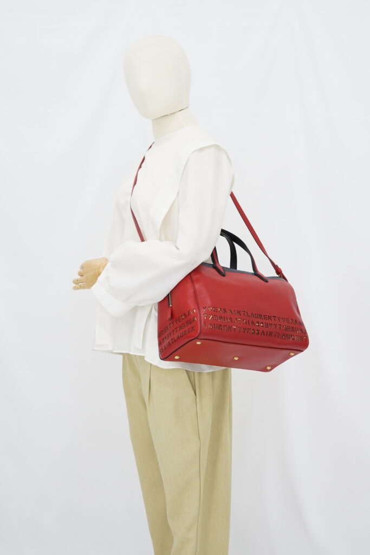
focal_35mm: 50
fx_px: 771
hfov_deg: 27.0
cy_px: 278
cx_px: 185
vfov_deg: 39.6
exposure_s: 1/8
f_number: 6.3
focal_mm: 50
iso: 640
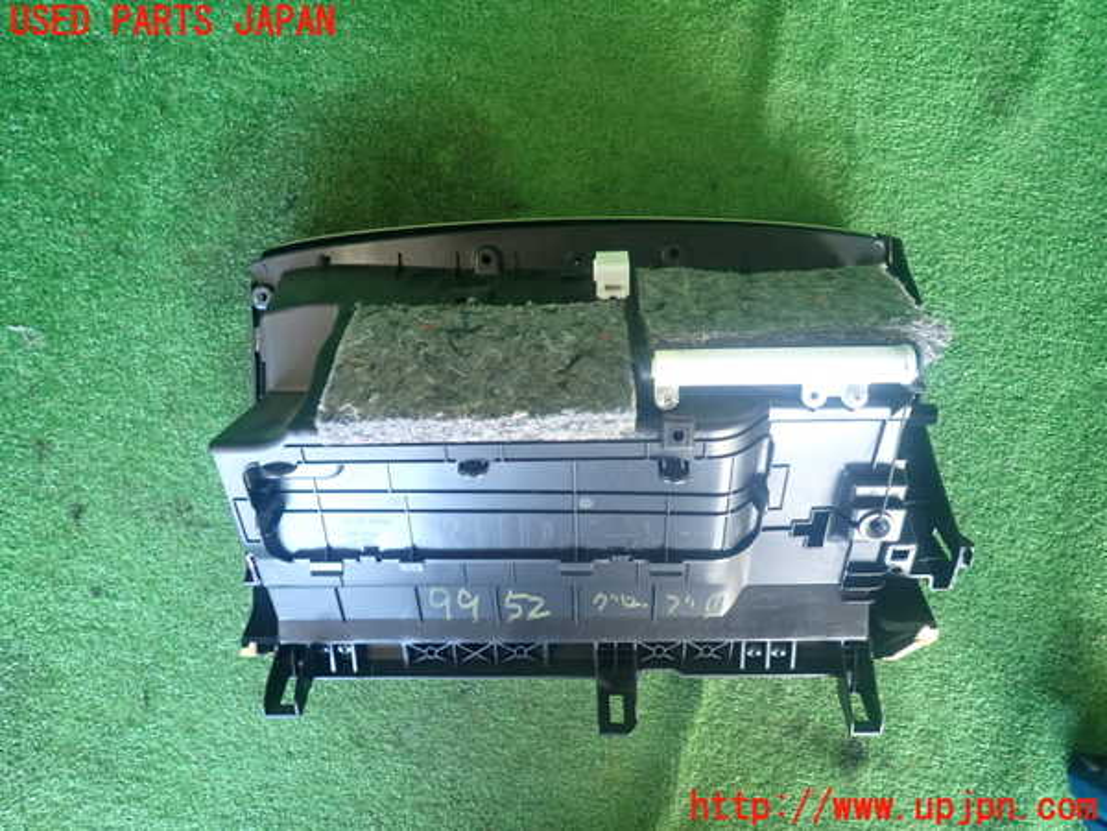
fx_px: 799
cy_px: 416
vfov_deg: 54.9
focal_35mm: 25
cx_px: 554
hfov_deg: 69.4
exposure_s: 1/30
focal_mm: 4.5
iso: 250
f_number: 2
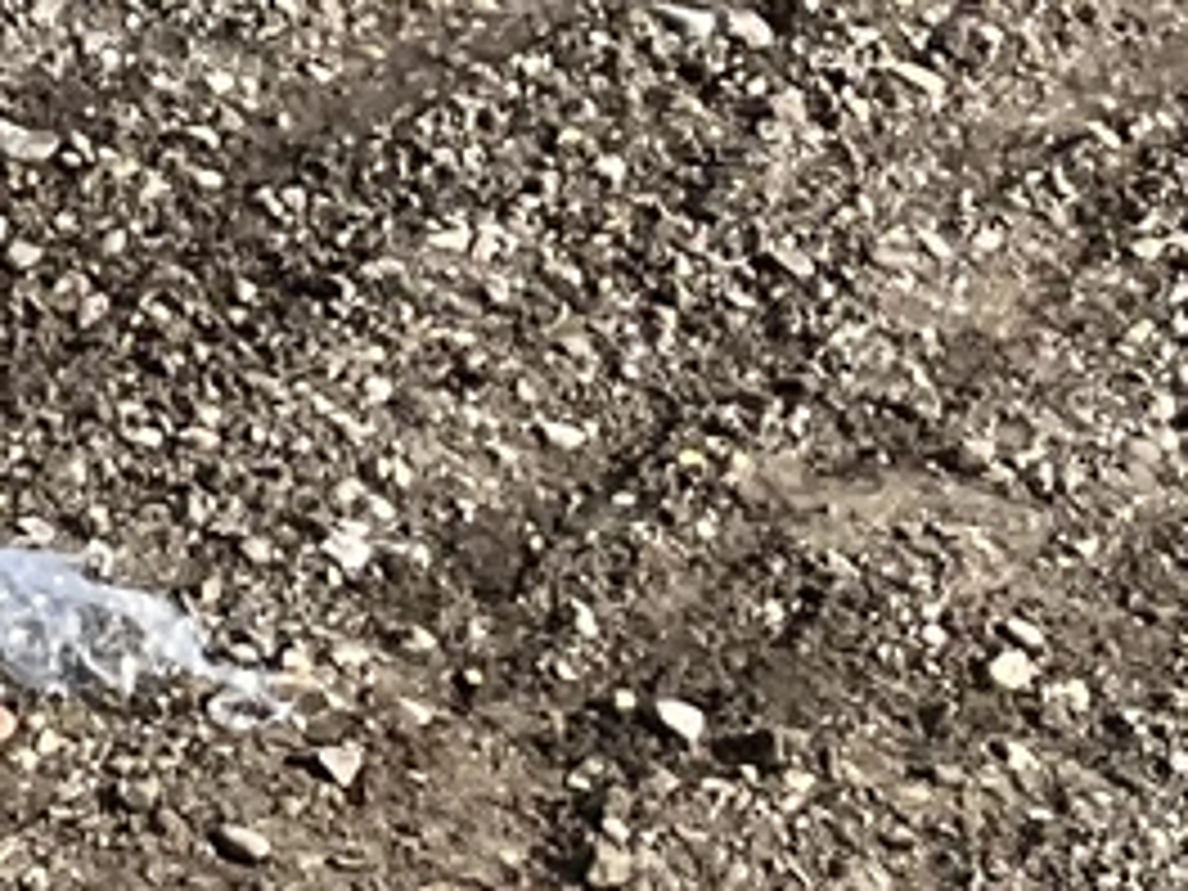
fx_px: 7550
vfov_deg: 6.7
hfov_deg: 7.7
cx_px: -2524
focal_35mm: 220
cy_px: 1368
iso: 25
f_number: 1.8
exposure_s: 1/1076
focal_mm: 3
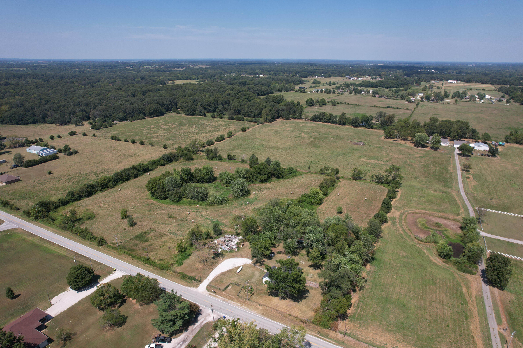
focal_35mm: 22
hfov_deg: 78.6
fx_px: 320
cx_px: 262
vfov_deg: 57.2
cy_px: 174
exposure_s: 1/500
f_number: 2.8
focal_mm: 8.38
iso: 100
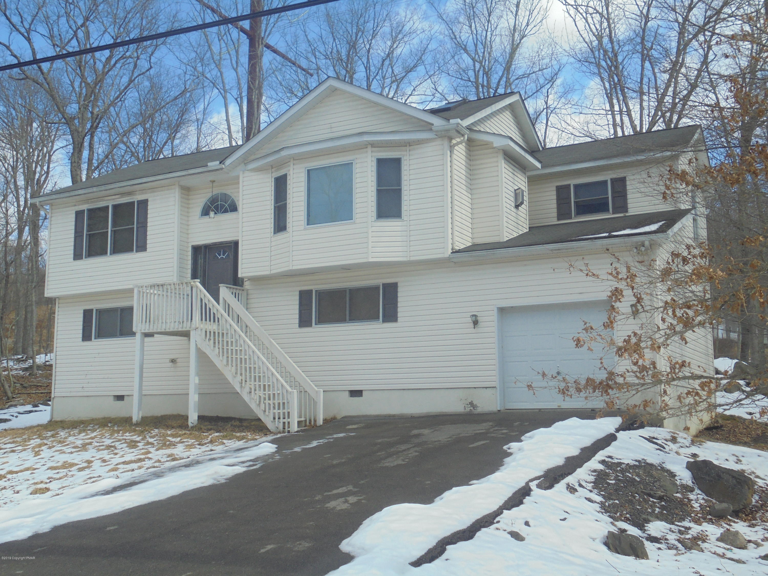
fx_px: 843
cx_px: 384
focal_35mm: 38
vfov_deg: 37.7
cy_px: 288
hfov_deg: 49.0
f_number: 4.2
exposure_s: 1/640
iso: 100
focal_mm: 6.9
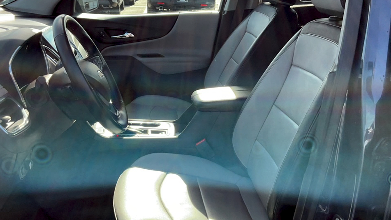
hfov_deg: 59.5
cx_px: 196
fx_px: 342
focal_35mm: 33
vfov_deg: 35.6
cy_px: 96
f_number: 1.8
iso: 32
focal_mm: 3
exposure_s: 1/287
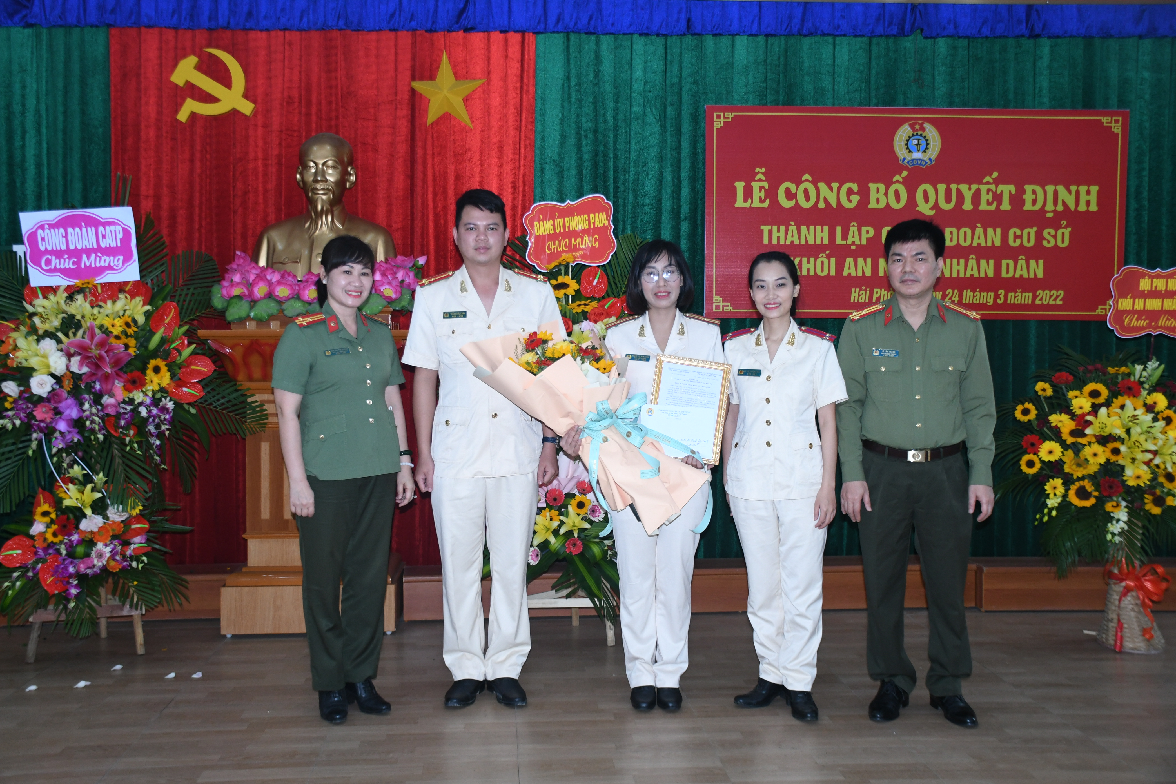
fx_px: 1274
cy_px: 392
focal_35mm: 39
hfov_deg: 49.6
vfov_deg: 34.2
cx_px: 588
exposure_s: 1/200
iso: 1000
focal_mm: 26
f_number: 3.8
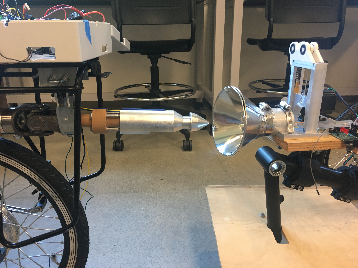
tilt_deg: -16.2
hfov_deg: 61.7
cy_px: 134
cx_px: 179
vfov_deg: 48.2
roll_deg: +0.8
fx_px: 300
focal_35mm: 29
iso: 80
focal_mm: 4.15
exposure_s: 1/30
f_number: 2.2
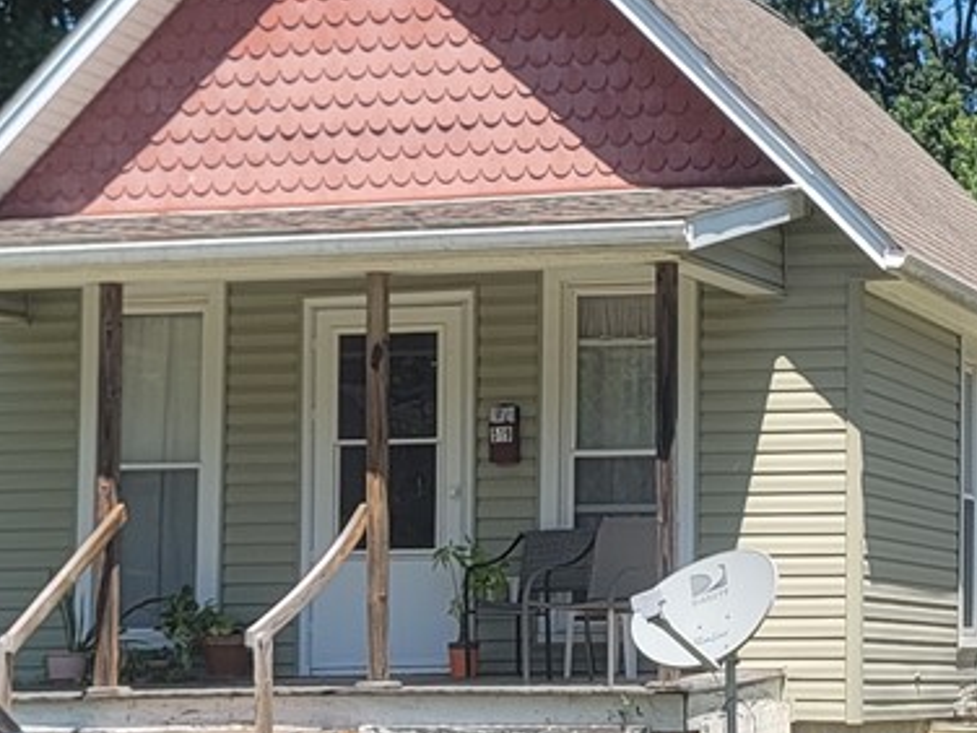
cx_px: 954
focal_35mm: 68
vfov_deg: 21.6
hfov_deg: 27.1
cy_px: 398
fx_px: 1919
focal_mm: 7
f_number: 1.8
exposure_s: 1/701
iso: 20
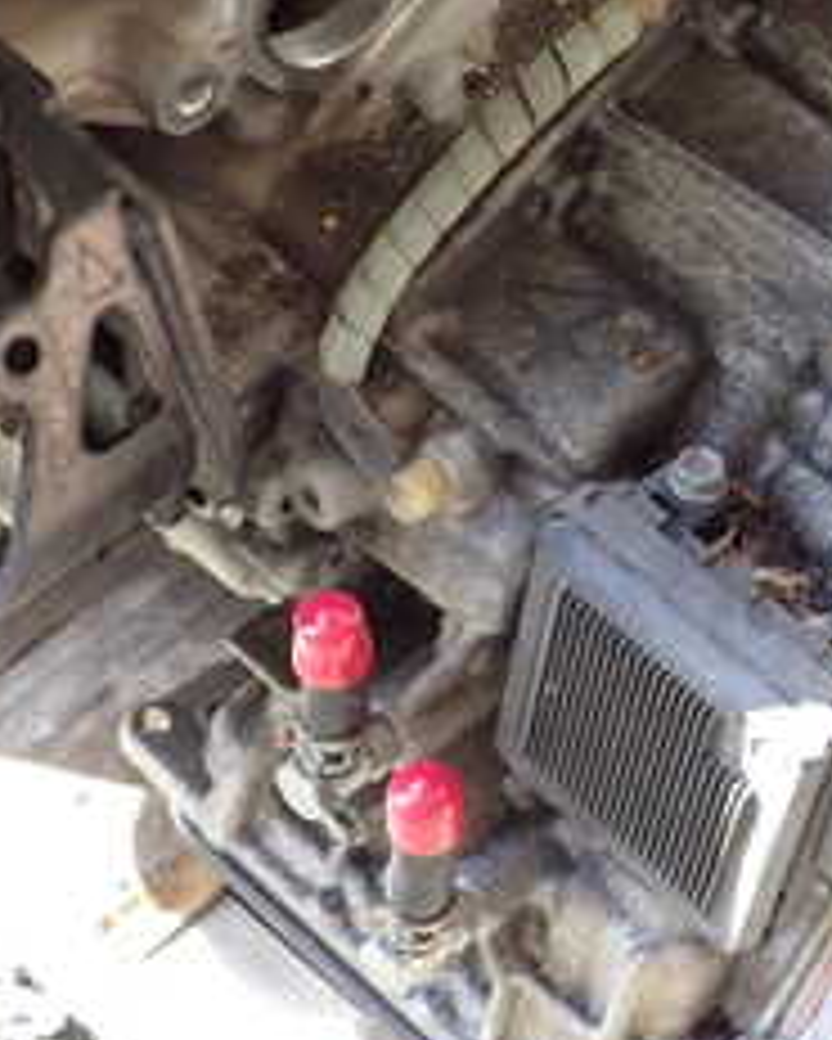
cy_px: 392
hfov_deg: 19.7
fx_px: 2338
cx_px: 805
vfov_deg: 25.0
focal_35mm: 76
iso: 200
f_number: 2.3
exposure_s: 1/100
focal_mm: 5.4
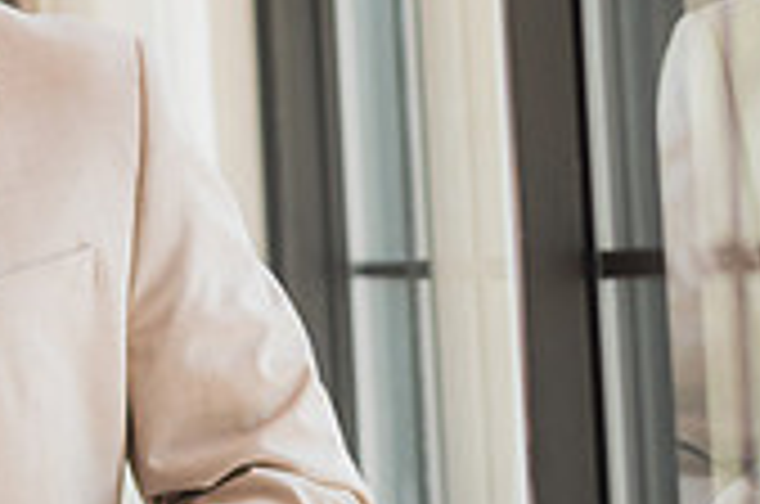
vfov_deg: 7.9
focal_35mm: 172
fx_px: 3624
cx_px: 193
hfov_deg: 11.9
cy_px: 65
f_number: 1.4
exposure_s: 1/800
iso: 800
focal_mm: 50
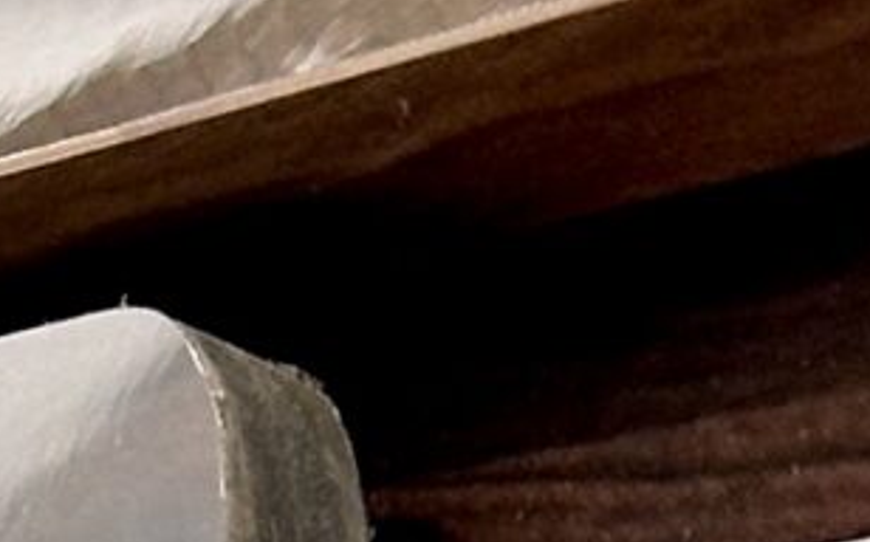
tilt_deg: -6.9
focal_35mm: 423
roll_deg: +1.5
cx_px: -1062
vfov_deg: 2.9
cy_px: 2597
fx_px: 10022
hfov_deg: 4.9
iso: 64
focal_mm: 6.86
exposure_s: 1/50
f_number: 1.78
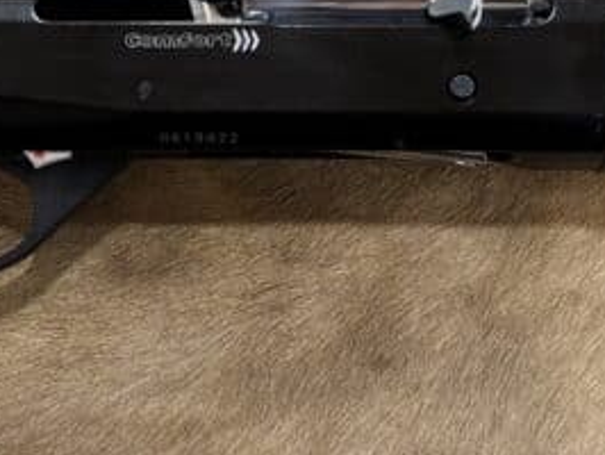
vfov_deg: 14.7
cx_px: 166
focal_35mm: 100
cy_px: 77
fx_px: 1749
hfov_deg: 19.5
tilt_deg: -79.0
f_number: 1.6
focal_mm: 5.96
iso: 160
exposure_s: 1/60
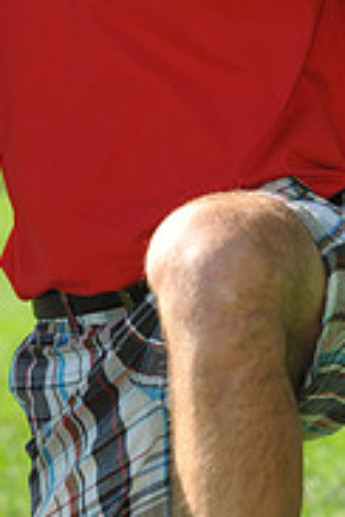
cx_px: -17
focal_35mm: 380
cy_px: -133
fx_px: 5462
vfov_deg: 5.4
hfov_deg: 3.6
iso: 200
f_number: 5.6
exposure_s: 1/400
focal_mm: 120
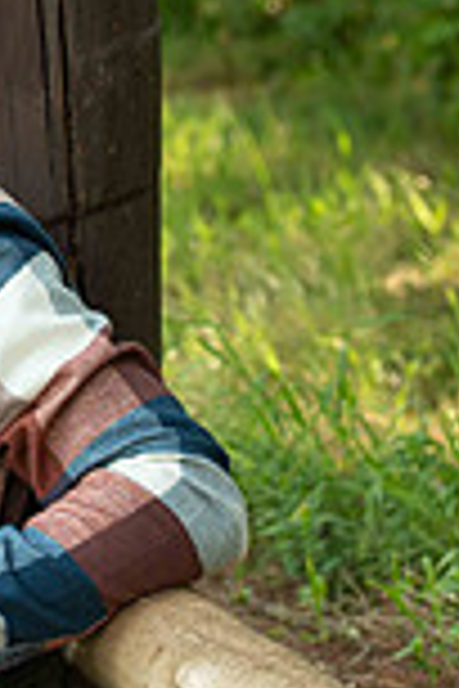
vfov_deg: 10.0
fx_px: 3939
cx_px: -184
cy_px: 229
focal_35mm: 206
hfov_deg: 6.6
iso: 400
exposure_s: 1/200
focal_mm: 70
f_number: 5
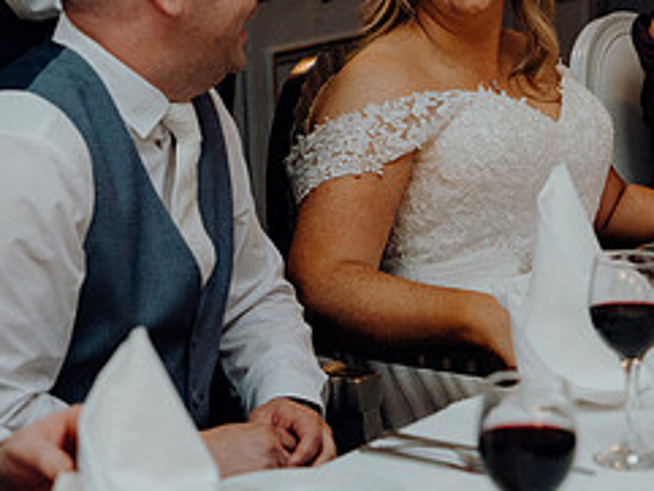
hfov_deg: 14.7
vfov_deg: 11.0
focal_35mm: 134
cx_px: 212
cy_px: -20
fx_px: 2533
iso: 2500
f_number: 3.5
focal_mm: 58
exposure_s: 1/160
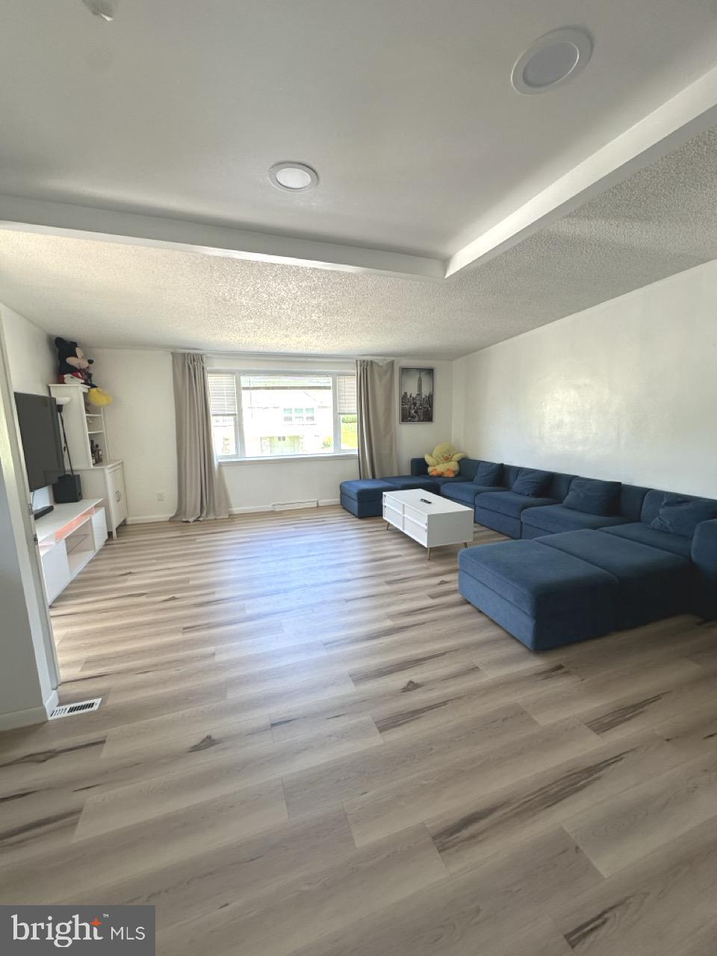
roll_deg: +0.2
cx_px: 358
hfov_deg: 85.7
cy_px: 478
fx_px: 387
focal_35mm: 14
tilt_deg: -7.9
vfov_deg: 102.1
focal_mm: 2.22
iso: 64
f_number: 2.2
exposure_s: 1/99
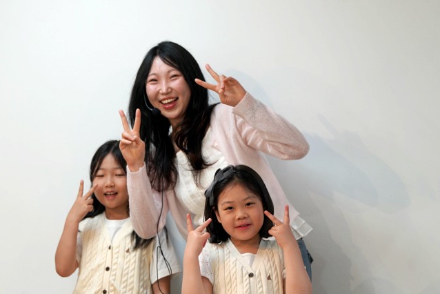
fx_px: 3448
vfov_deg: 4.9
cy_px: 185
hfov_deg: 7.3
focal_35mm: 282
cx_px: 152
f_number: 4
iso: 800
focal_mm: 200
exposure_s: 1/250
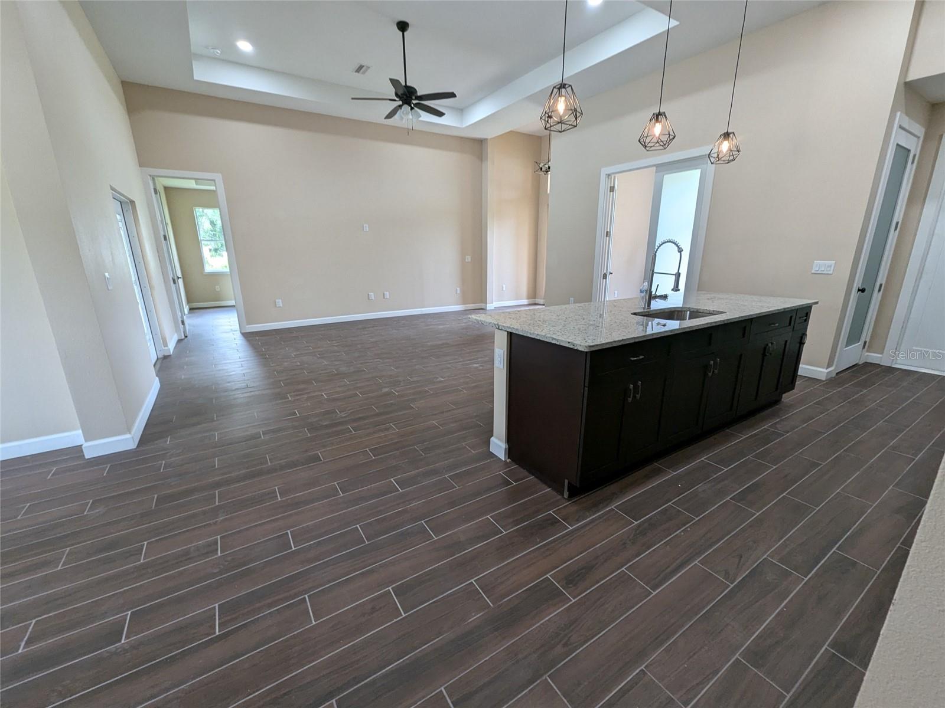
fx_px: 355
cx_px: 472
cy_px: 354
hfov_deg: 106.2
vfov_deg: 89.9
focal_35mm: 13
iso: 51
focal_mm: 1.95
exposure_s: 1/30
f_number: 2.2
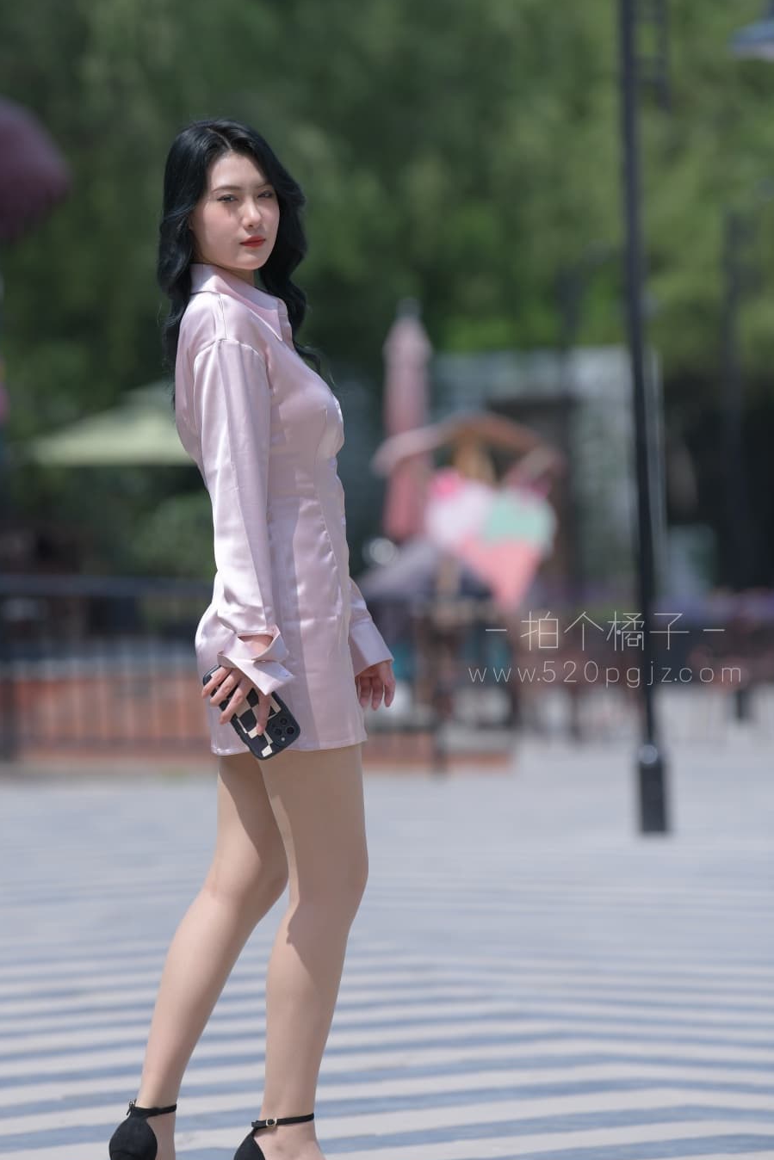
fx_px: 8608
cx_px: 279
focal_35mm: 267
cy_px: 606
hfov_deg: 5.1
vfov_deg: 7.7
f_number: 4
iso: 125
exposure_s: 1/1600
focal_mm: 200
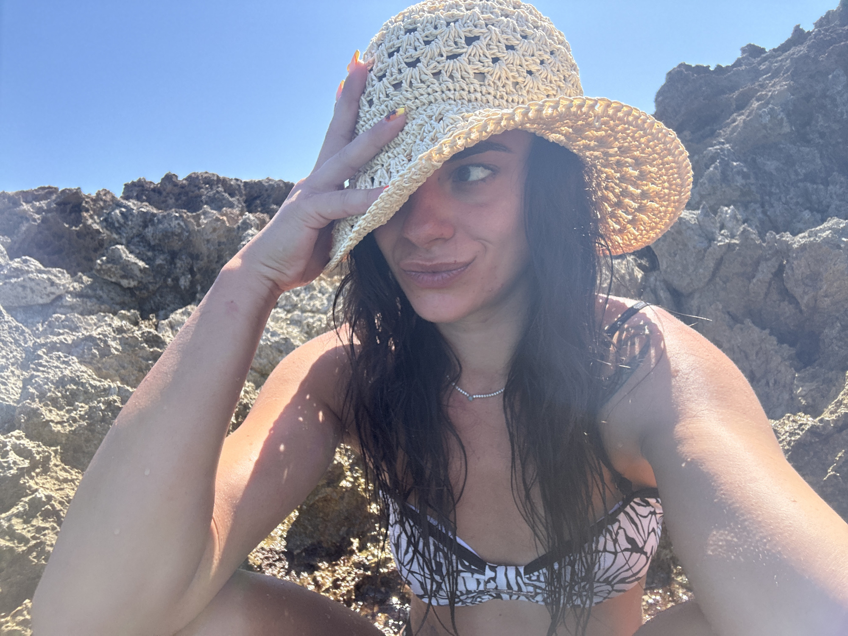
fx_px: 563
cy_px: 318
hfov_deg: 73.9
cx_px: 424
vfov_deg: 58.9
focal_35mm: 23
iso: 25
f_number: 1.9
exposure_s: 1/552
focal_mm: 2.69
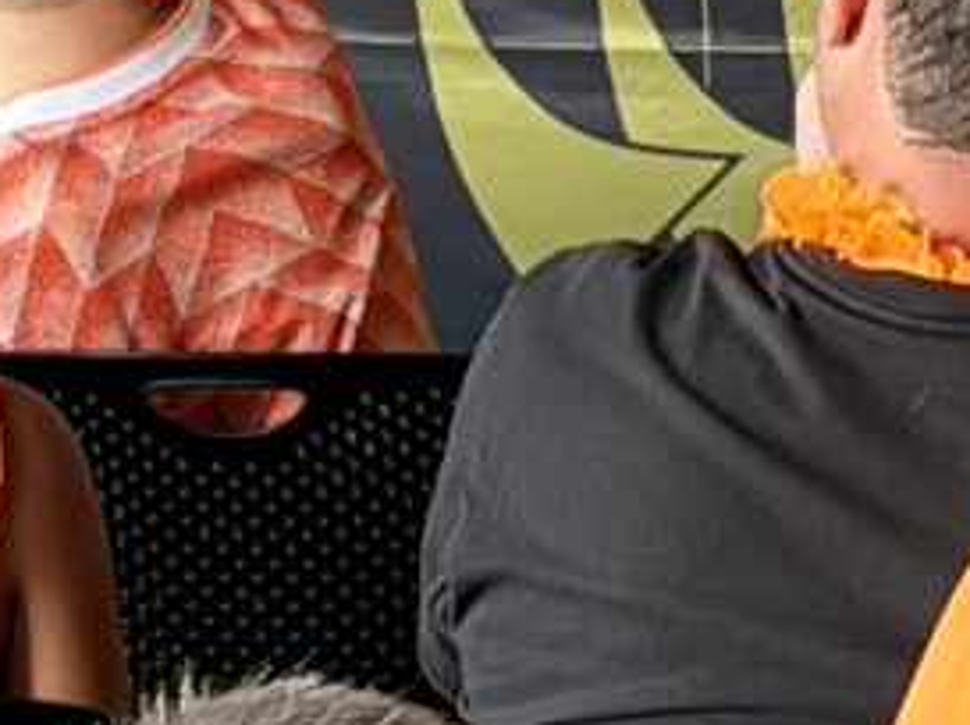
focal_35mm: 338
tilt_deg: -2.3
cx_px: 611
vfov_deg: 4.3
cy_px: -1073
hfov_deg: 5.9
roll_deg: +0.3
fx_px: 9459
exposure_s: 1/60
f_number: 1.78
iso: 160
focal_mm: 6.76
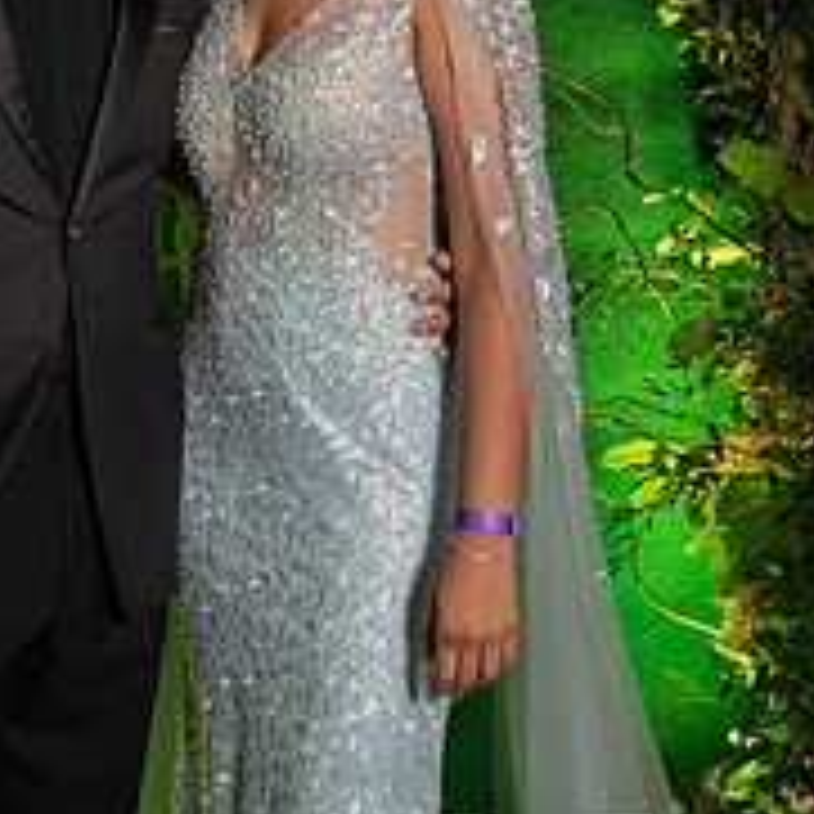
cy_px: 36
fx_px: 2527
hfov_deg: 18.1
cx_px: 166
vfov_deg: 17.9
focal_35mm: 95
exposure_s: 1/50
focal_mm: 45
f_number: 4.5
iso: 800
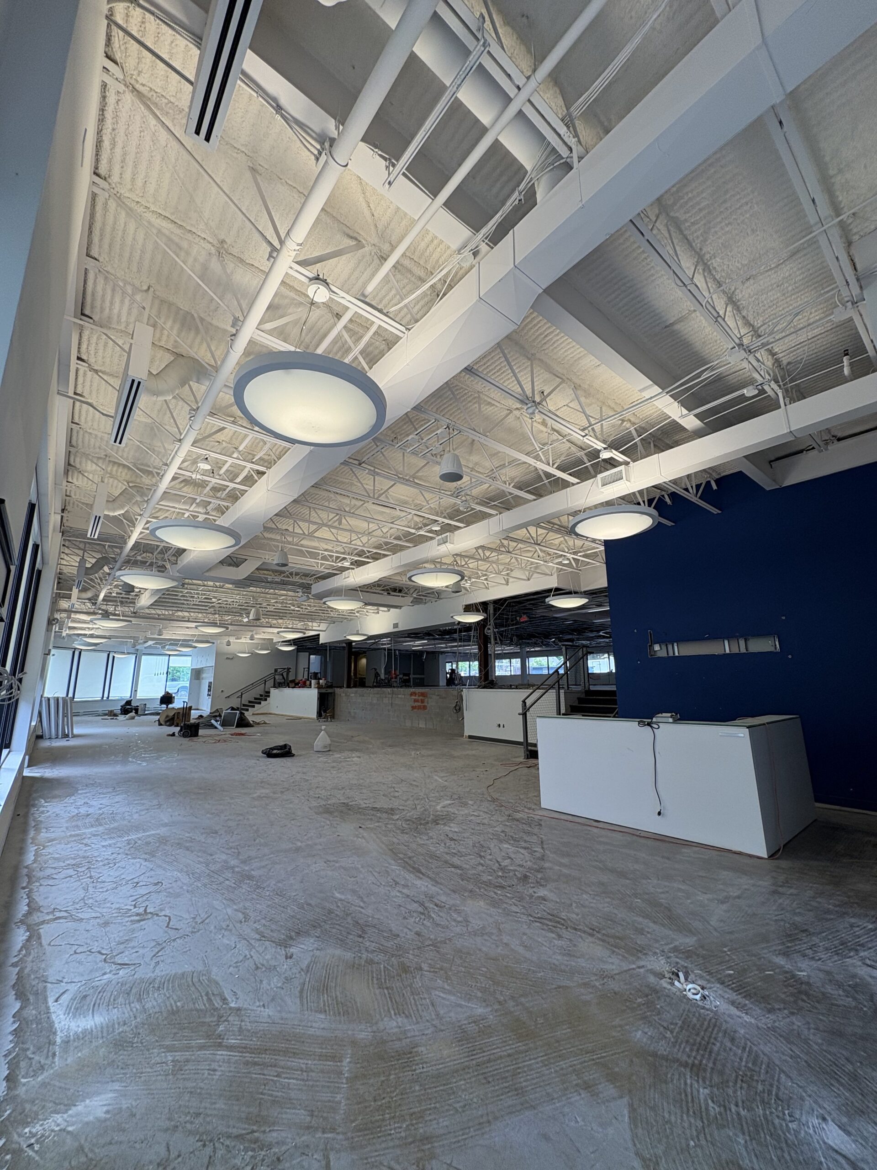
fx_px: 473
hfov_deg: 85.7
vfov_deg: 102.1
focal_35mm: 14
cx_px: 438
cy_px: 585
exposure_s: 1/129
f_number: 2.2
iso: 50
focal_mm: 2.22
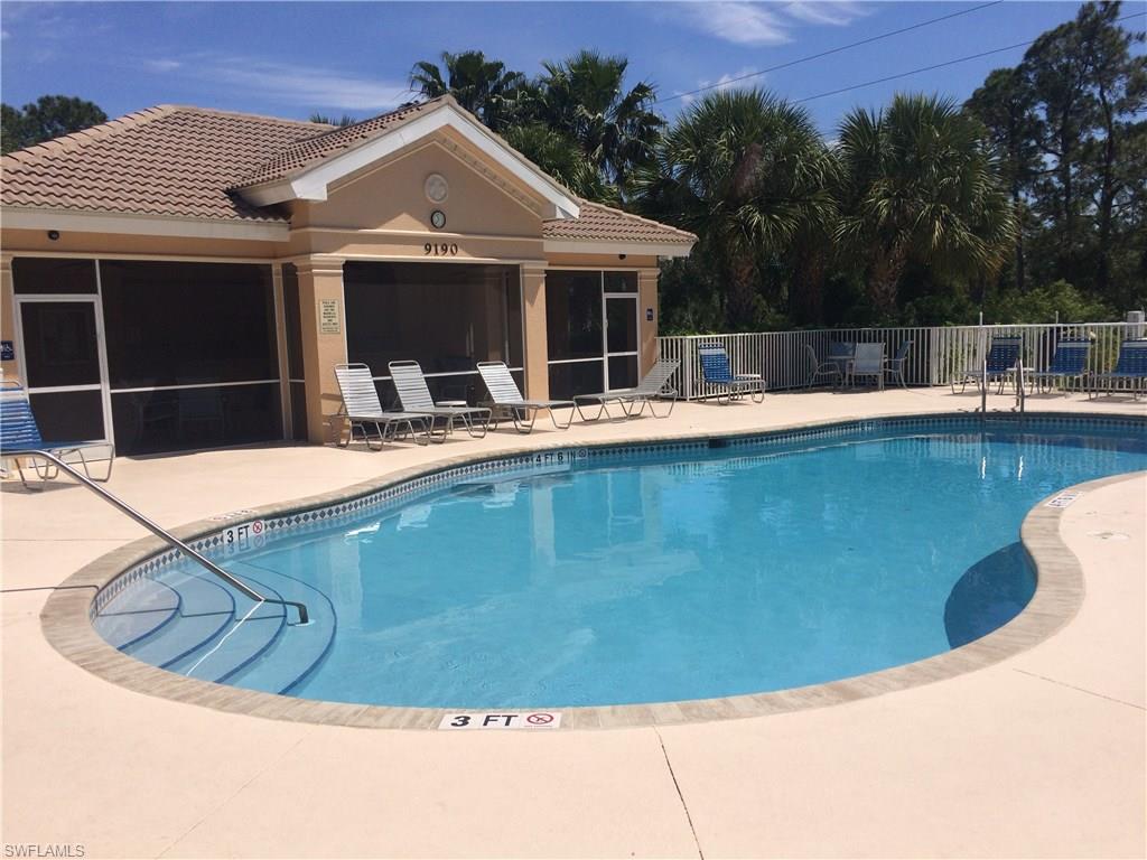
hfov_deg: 61.7
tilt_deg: -7.4
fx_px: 961
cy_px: 430
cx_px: 574
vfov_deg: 48.2
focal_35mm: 29
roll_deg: +2.2
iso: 32
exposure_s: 1/5128
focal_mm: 4.15
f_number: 2.2
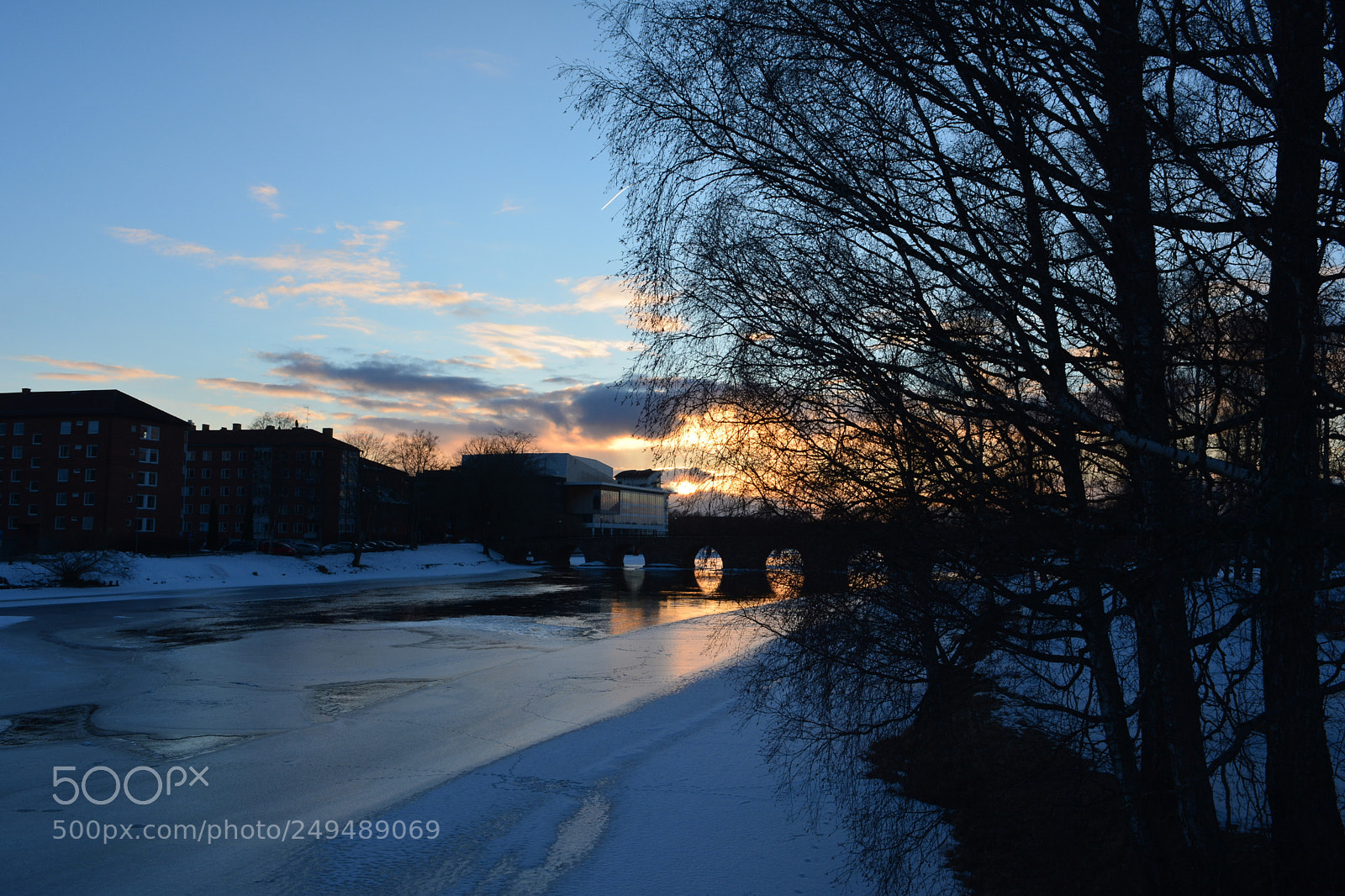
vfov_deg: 47.9
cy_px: 448
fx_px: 1008
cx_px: 672
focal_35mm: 27
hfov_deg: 67.4
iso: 200
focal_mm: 18
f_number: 11
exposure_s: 1/100
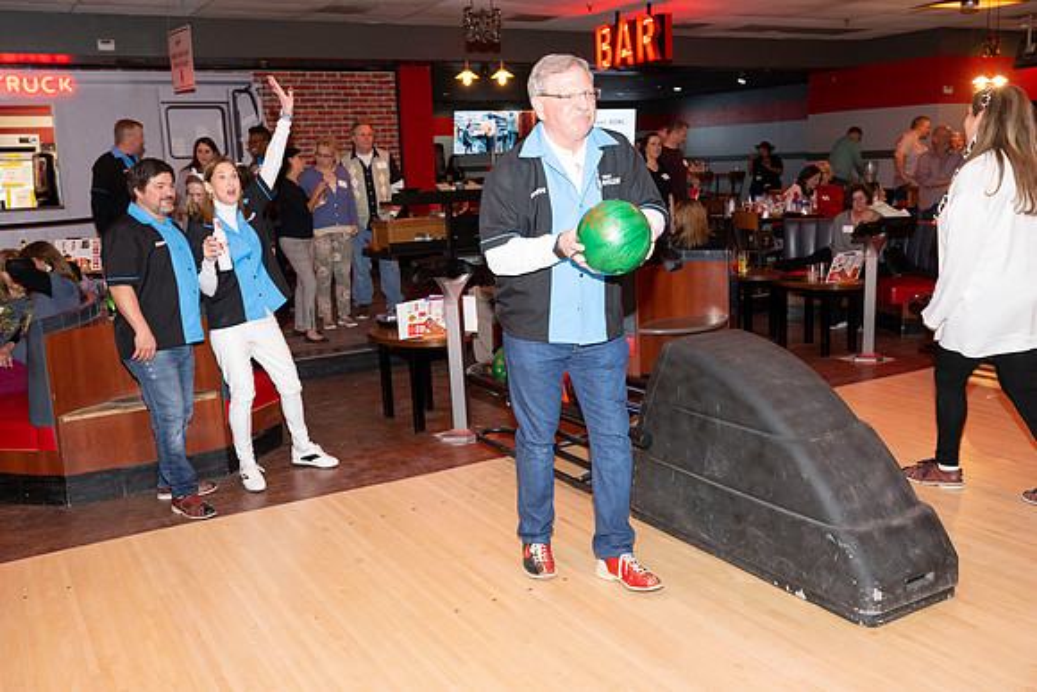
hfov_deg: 56.5
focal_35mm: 34
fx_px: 965
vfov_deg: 39.4
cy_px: 346
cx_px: 518
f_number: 5.6
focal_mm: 33.5
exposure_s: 1/100
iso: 2000
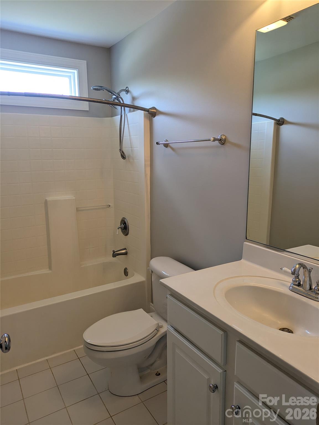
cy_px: 212
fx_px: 307
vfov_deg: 69.4
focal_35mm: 25
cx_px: 160
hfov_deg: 54.9
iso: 180
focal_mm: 5.43
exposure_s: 1/120
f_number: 1.89
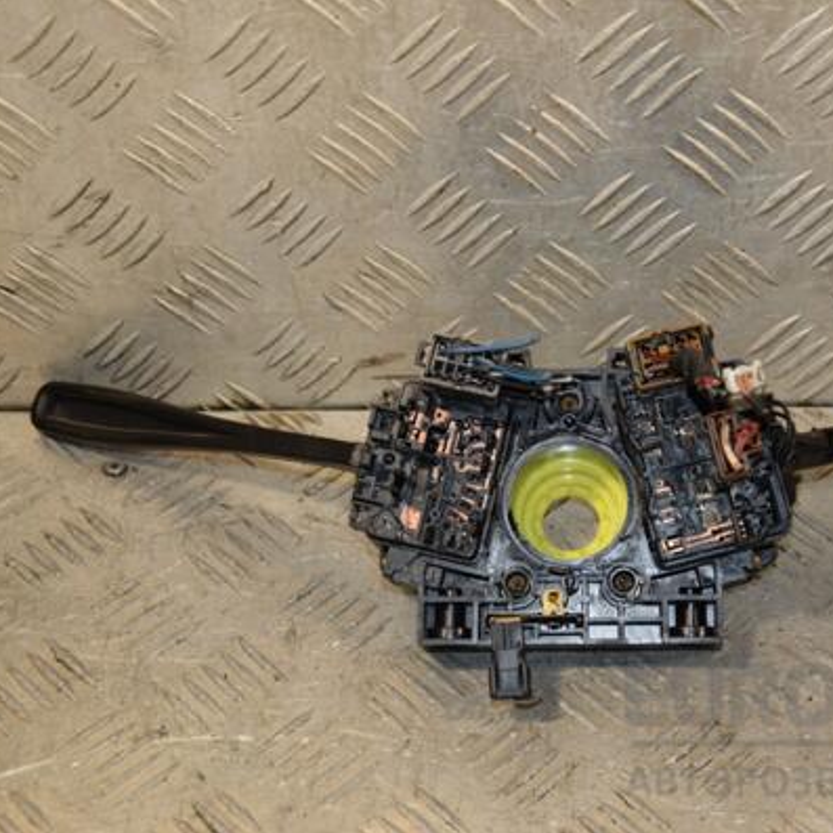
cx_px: 585
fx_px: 2205
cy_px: 415
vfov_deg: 21.4
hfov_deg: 21.3
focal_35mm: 81
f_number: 5.6
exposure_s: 1/200
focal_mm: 42
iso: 800
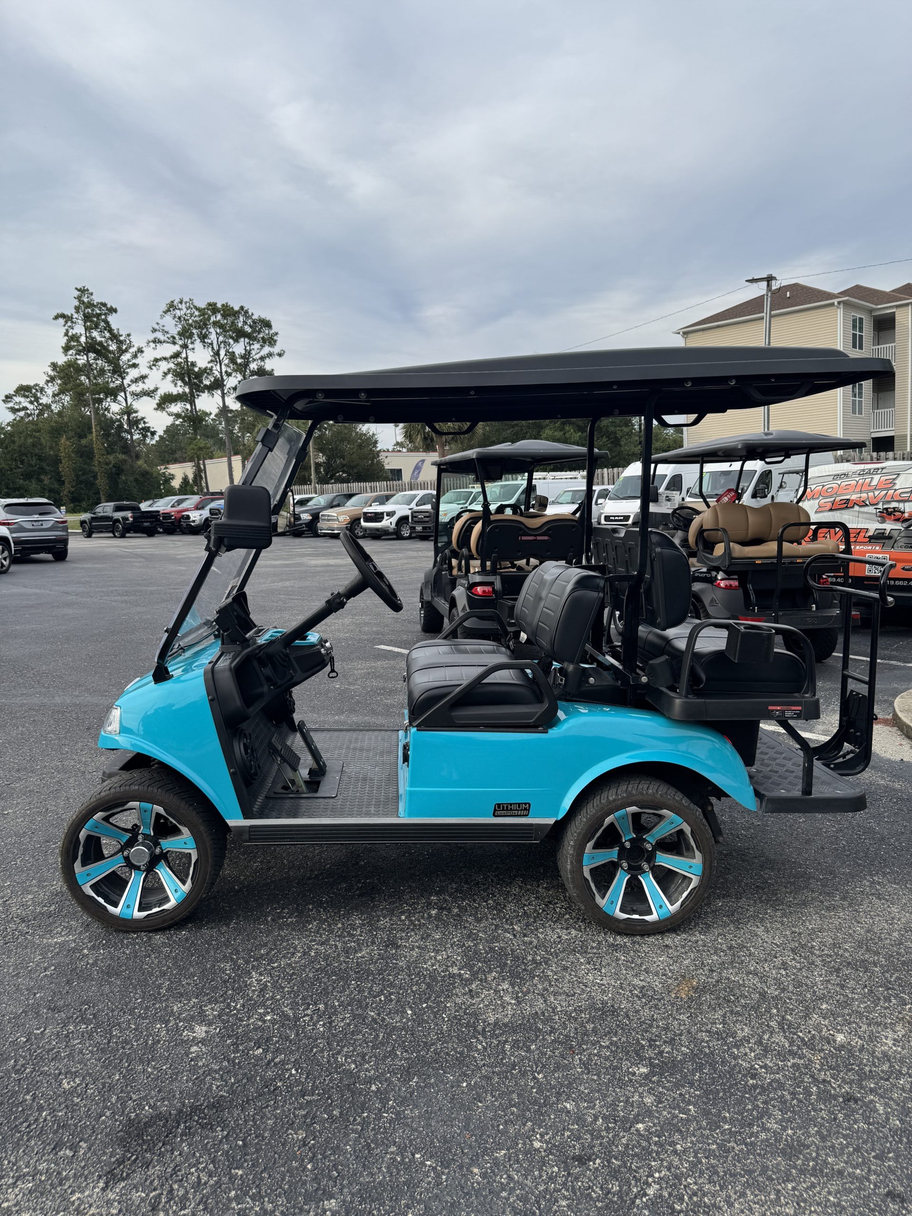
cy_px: 608
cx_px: 456
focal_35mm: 24
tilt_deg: -7.0
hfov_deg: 56.8
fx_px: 843
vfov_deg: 71.6
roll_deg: +3.4
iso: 80
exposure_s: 1/1869
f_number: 1.78
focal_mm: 6.76
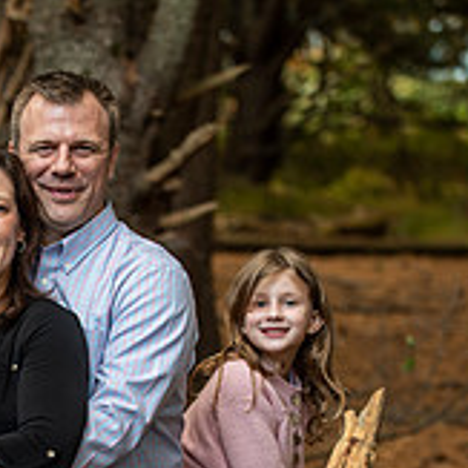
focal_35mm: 223
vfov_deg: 7.8
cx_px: 46
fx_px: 3411
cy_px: 459
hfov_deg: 7.8
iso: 250
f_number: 3.5
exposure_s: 1/100
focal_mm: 95
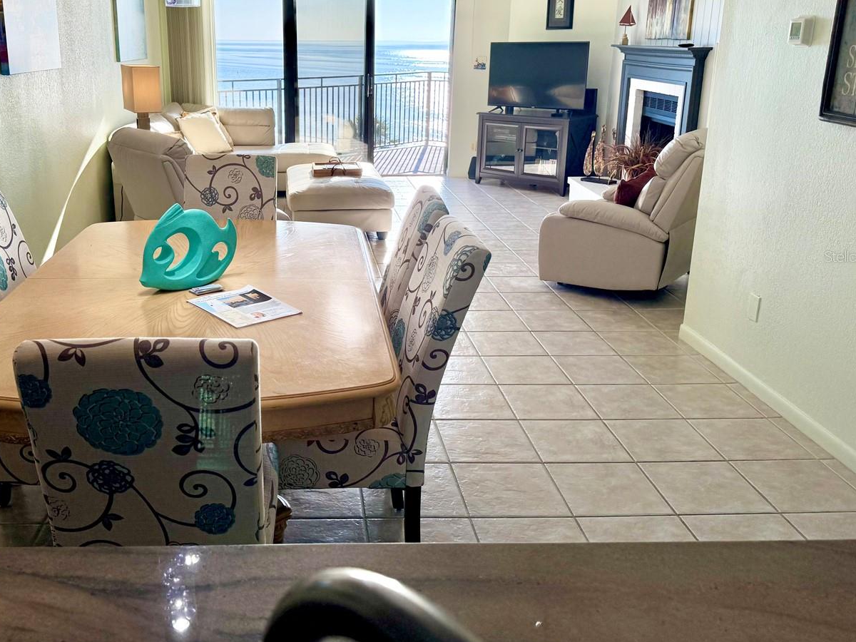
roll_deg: -0.2
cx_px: 321
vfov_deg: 43.9
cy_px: 256
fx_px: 791
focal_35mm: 32
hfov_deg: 56.1
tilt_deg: -15.7
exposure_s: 1/1923
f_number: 1.78
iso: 80
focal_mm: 6.76
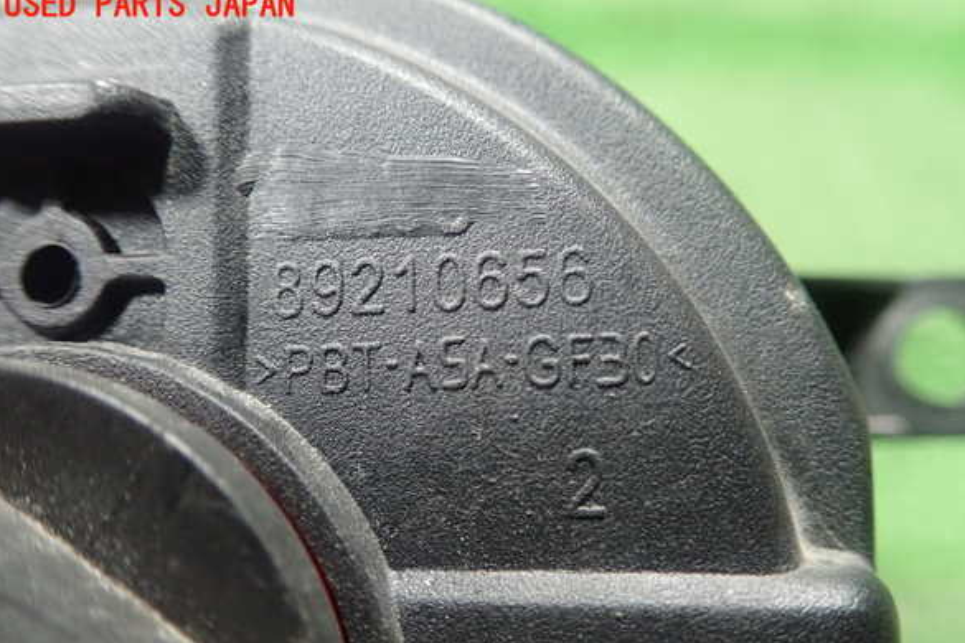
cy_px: 356
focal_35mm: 32
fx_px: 858
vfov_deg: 41.1
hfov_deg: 58.7
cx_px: 490
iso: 800
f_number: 2.3
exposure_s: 1/80
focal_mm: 5.5
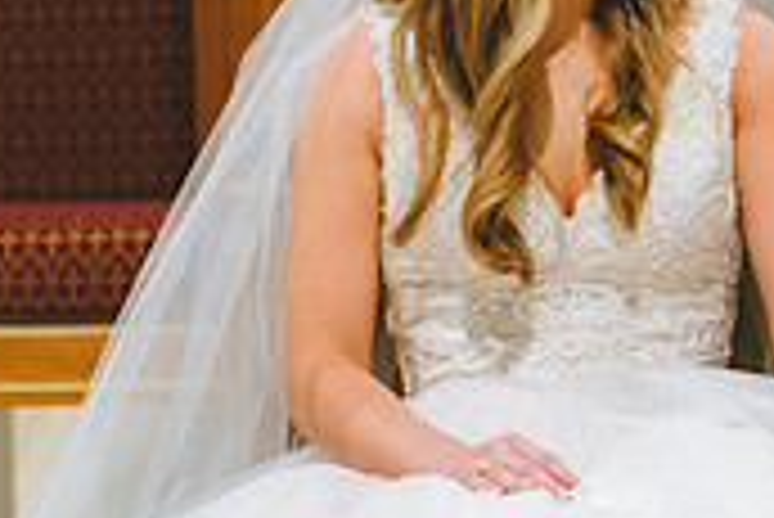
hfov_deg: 3.1
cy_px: 254
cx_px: 806
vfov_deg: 2.0
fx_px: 14524
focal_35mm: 675
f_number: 2.8
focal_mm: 200
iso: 1600
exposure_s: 1/160
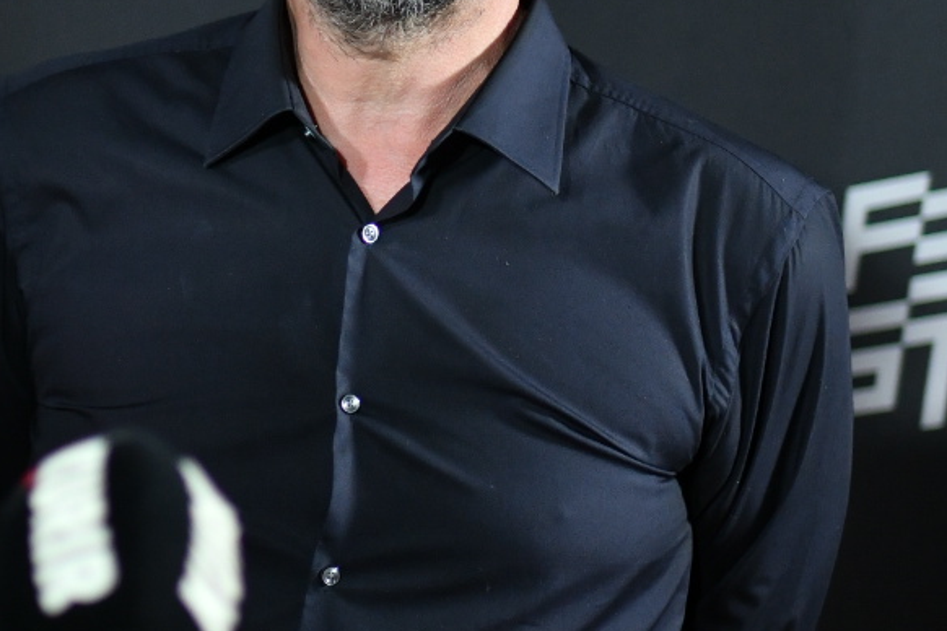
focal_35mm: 117
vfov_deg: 11.7
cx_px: 132
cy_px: 296
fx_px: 3078
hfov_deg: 17.3
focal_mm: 35
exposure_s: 1/400
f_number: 1.8
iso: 1000
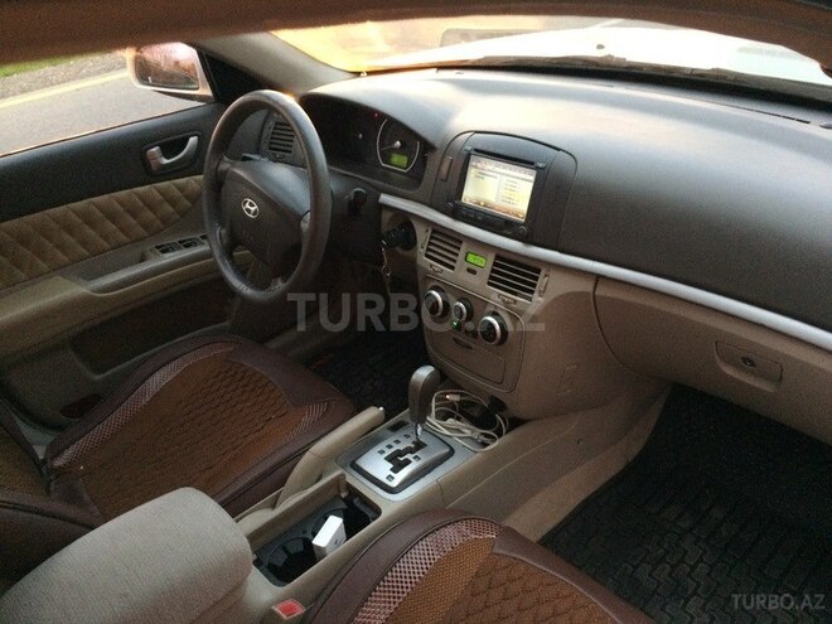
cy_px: 312
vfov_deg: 48.2
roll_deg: +3.6
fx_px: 697
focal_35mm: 29
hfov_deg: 61.7
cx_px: 416
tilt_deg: -29.5
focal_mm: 4.15
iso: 320
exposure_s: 1/25
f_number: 2.2
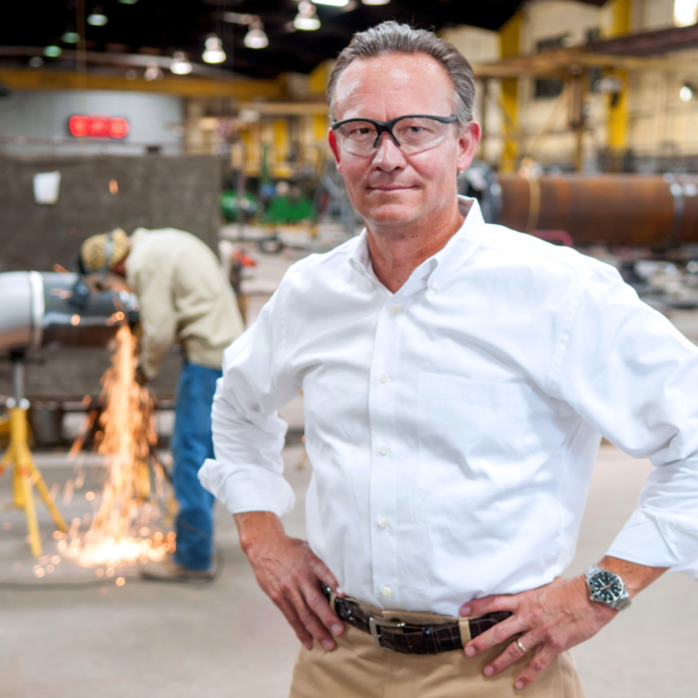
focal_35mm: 68
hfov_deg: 25.5
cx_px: 350
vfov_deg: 25.4
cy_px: 441
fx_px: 1543
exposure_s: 1/80
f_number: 2.8
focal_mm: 35
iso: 500
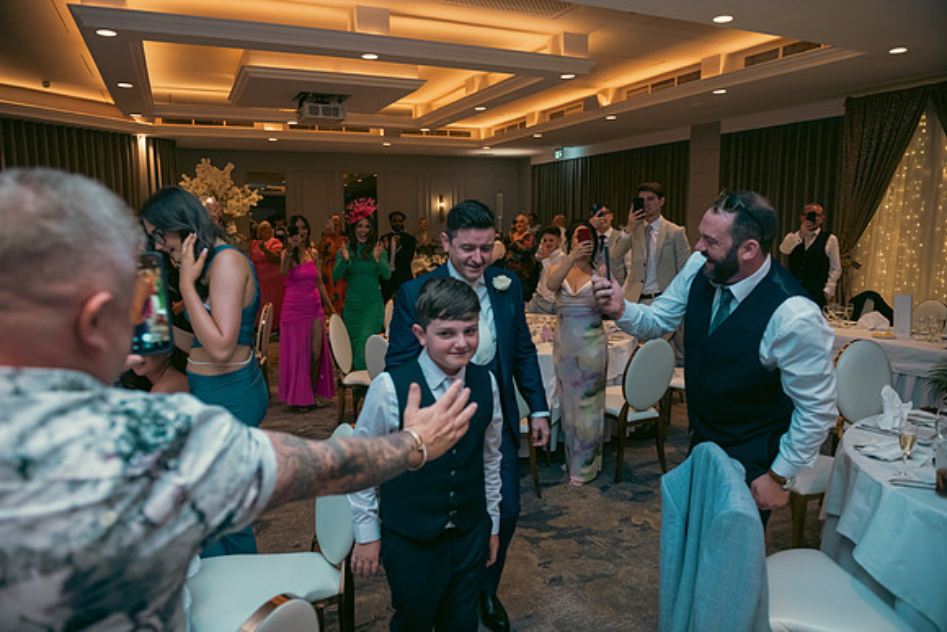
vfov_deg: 53.2
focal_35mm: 24
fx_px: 631
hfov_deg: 73.7
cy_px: 316
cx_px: 474
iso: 800
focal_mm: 24
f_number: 3.5
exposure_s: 1/160
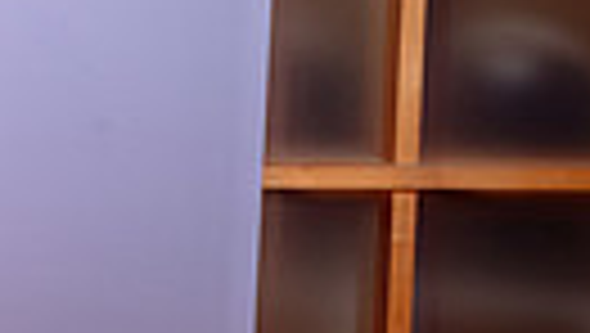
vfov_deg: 8.2
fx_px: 2318
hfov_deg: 11.9
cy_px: -44
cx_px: -796
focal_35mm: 148
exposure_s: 1/5
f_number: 9
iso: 32
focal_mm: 29
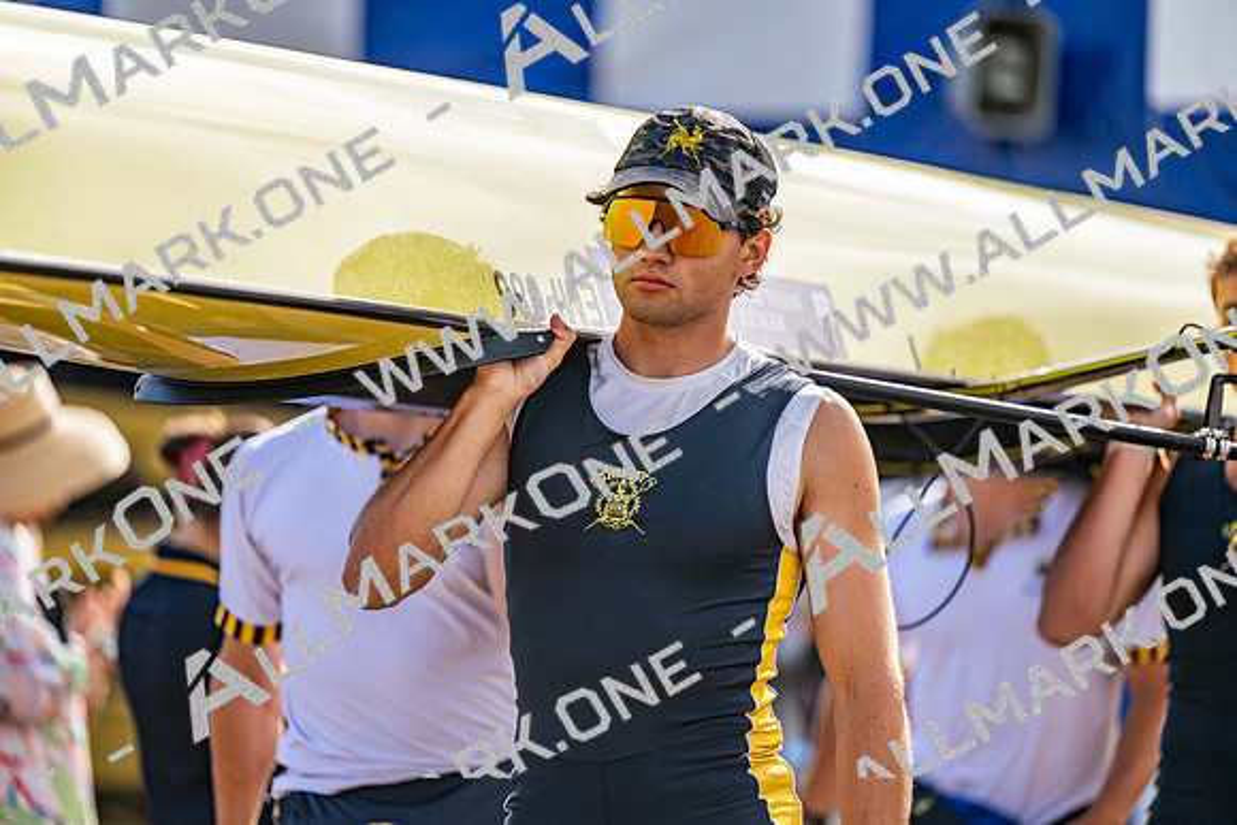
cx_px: 618
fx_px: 6874
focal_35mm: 200
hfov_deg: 10.3
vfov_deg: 6.9
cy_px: 412
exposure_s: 1/2000
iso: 140
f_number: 2.8
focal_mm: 200
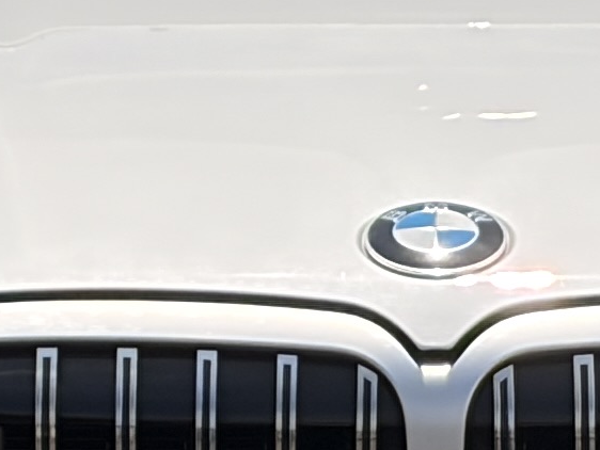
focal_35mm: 373
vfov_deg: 4.0
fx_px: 6468
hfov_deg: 5.3
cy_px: 479
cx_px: 397
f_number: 1.6
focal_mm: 5.96
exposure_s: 1/4630
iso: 40
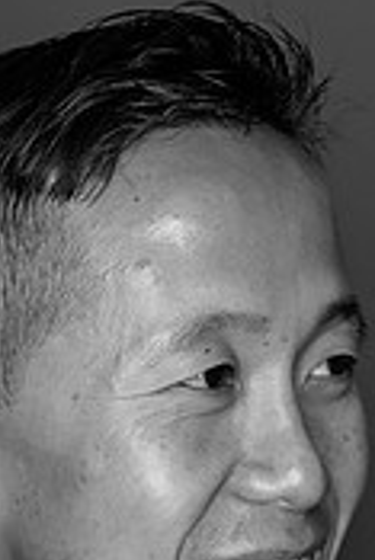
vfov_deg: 9.4
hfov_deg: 6.3
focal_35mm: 218
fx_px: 3399
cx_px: 192
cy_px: 598
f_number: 3.5
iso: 2000
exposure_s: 1/320
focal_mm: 85
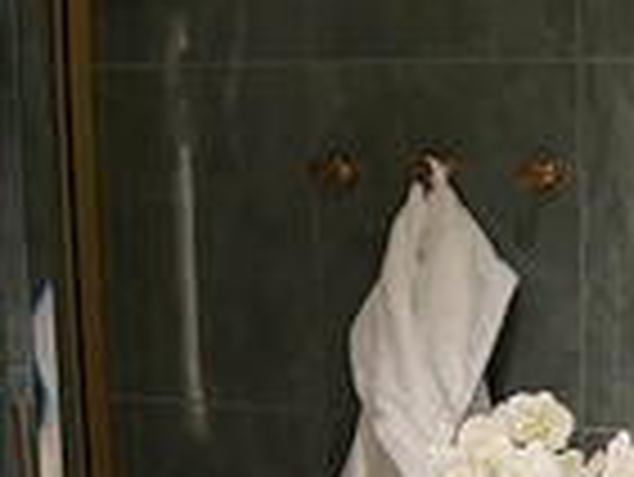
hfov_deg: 12.9
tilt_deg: -10.7
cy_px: 724
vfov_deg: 10.0
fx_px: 2621
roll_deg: -0.3
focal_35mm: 143
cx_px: 1025
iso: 250
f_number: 1.78
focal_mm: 6.76
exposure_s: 1/59
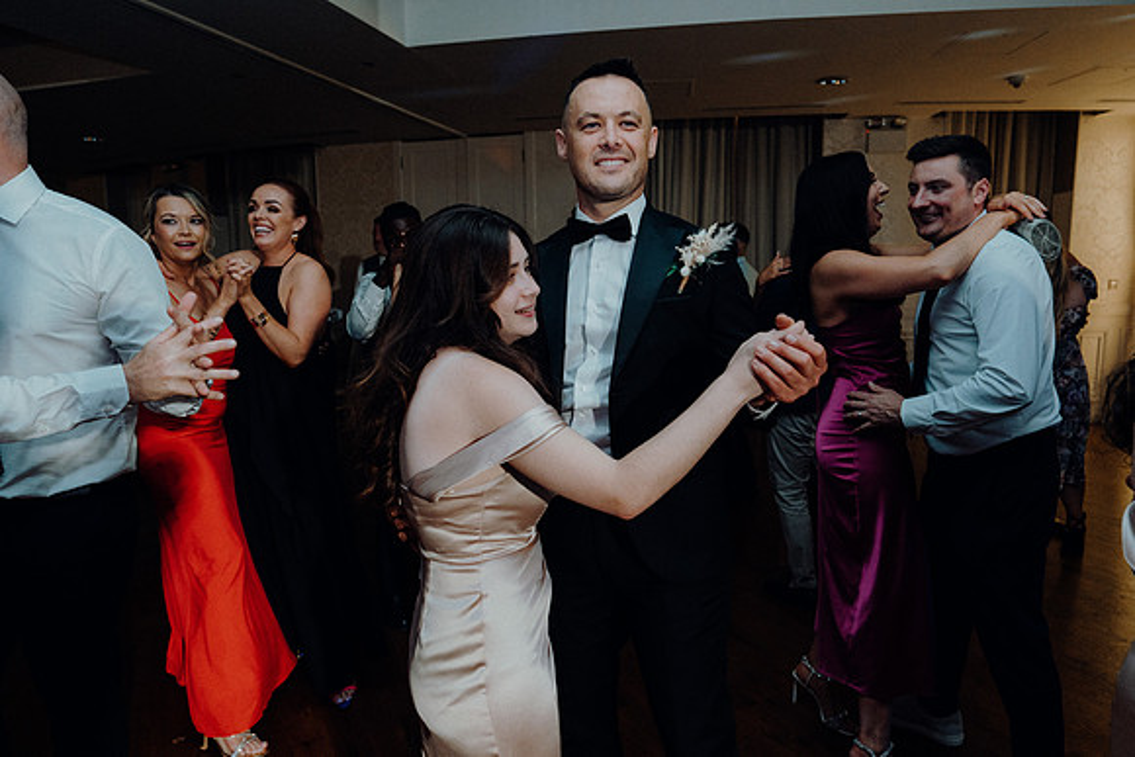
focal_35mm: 24
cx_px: 568
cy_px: 378
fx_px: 757
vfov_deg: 53.2
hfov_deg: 73.7
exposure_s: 1/160
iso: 2500
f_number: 3.5
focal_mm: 24
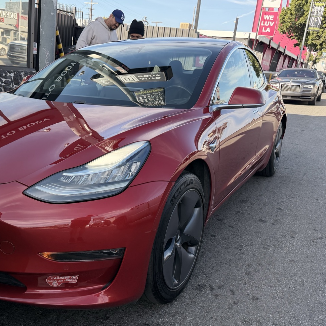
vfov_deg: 47.2
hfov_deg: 46.7
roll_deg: -5.0
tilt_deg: -15.4
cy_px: 163
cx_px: 120
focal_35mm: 35
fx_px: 373
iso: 100
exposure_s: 1/1553
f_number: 1.78
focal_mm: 6.76
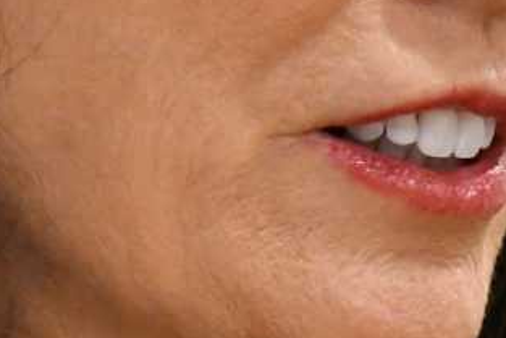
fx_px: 24147
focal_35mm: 1717
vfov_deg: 0.8
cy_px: -44
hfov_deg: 1.2
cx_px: 225
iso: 3200
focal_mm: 175
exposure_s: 1/500
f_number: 4
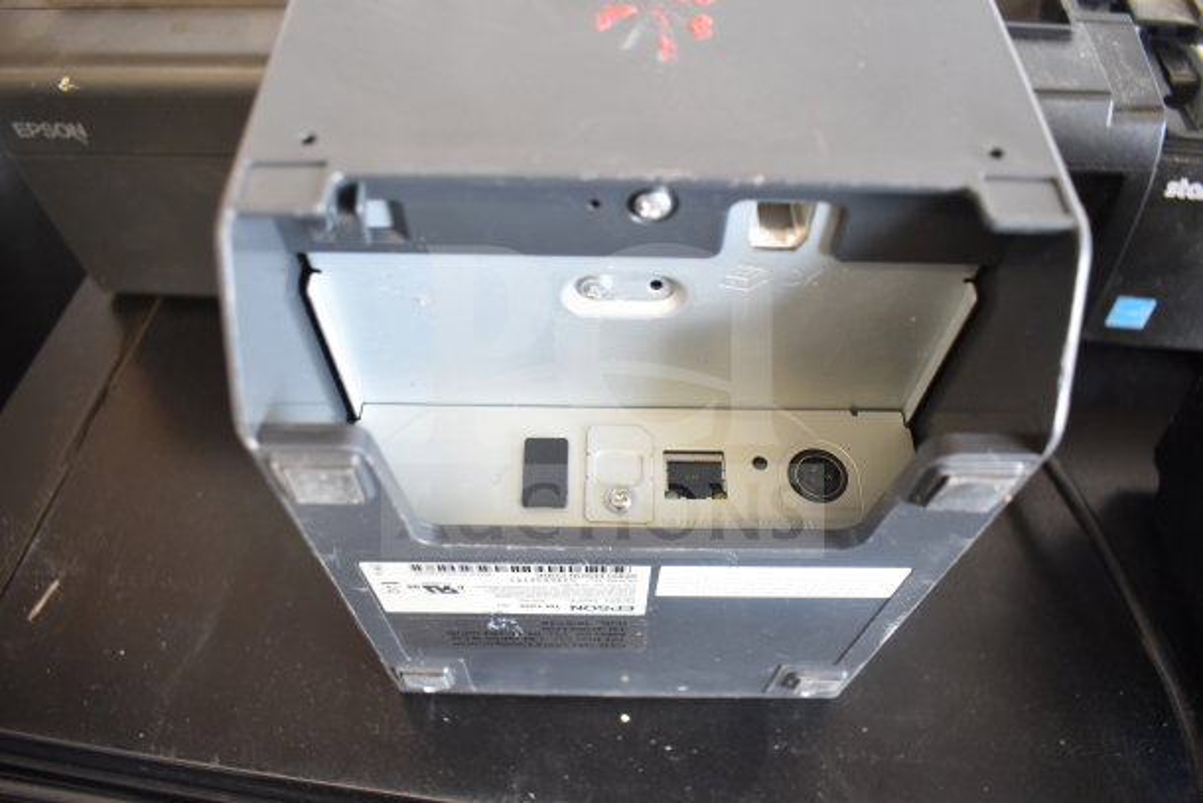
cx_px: 602
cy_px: 402
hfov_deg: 67.4
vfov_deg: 48.0
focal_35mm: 27
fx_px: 902
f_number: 3.5
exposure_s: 1/30
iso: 560
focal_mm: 18
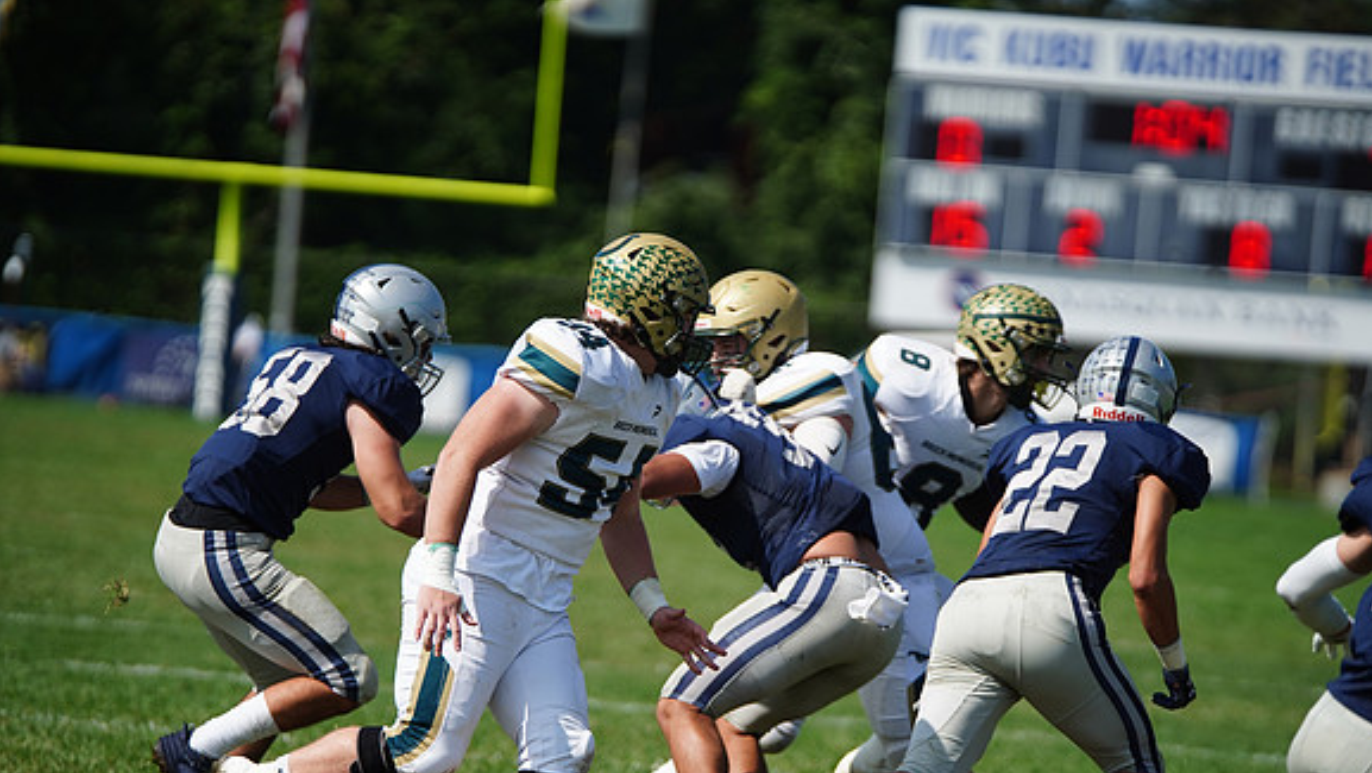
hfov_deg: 8.3
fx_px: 9462
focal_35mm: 260
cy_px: 439
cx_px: 687
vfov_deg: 4.7
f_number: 2.8
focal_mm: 247
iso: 400
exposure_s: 1/6400
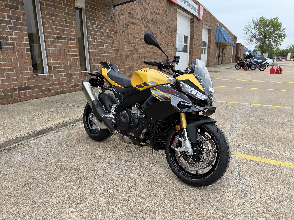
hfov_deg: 71.6
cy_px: 110
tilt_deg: -14.9
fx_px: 204
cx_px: 147
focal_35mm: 24
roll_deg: +0.1
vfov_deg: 56.8
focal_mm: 6.76
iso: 80
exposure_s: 1/510
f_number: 1.78
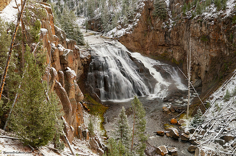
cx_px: 118
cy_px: 78
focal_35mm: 45
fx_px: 295
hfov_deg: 43.7
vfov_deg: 29.8
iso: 100
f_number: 14
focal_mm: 30
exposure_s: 1/4
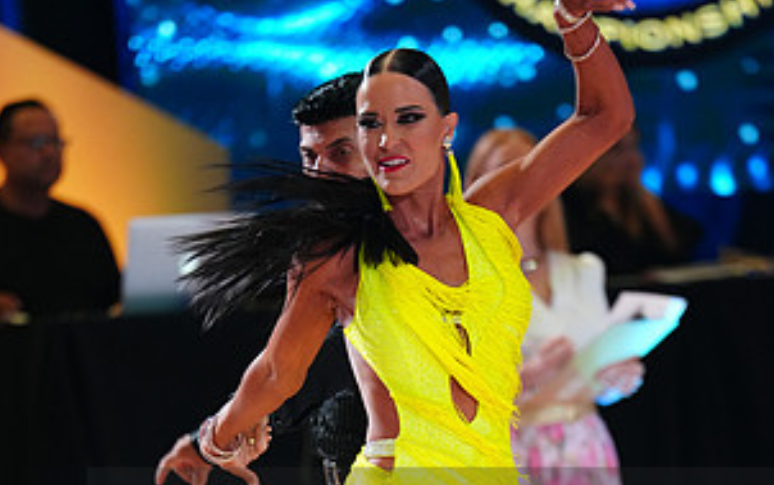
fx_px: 8272
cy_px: 554
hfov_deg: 5.4
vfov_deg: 3.3
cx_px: 442
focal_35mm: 392
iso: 2000
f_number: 2.8
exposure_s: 1/400
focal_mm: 200
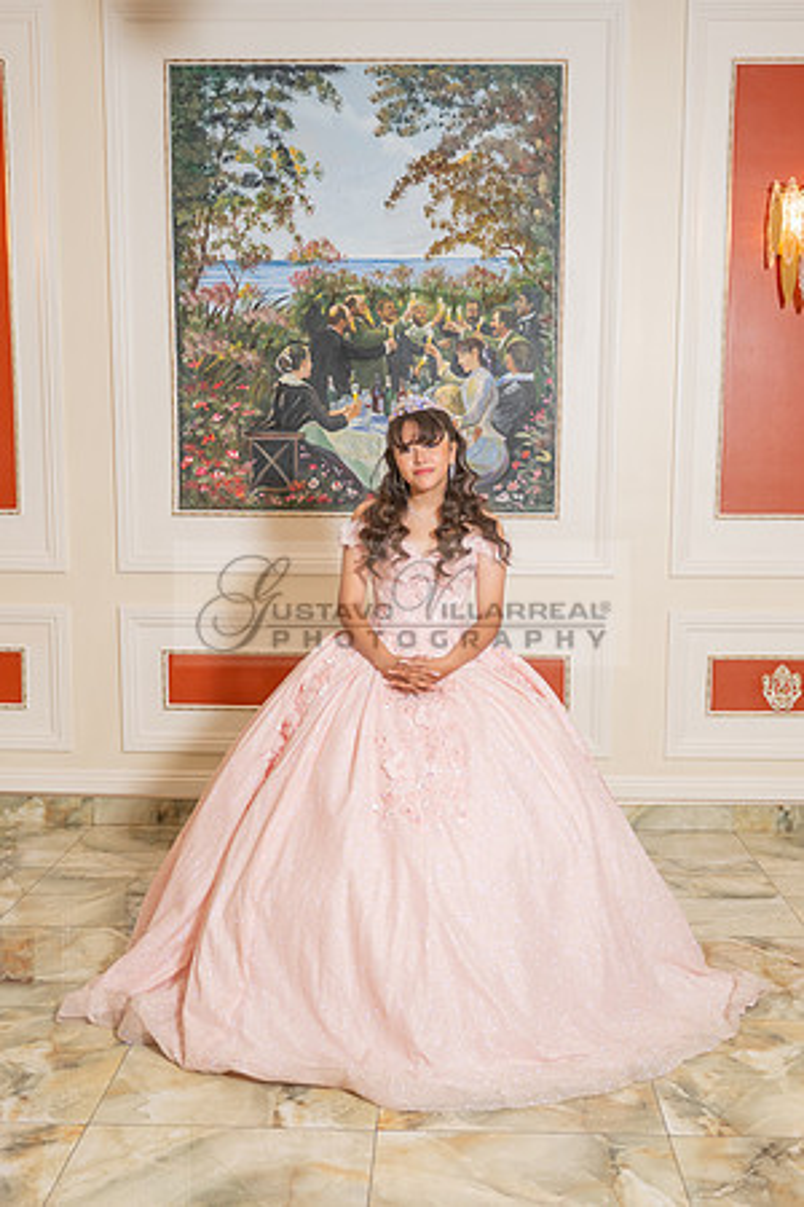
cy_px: 652
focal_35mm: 41
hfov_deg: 32.9
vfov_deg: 47.7
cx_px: 416
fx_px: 1363
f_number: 2.8
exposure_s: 1/200
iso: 320
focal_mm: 24
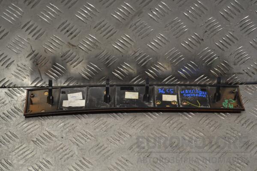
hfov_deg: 29.9
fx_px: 482
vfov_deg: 20.2
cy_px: 86
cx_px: 128
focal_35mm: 68
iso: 400
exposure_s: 1/125
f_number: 5.3
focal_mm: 45
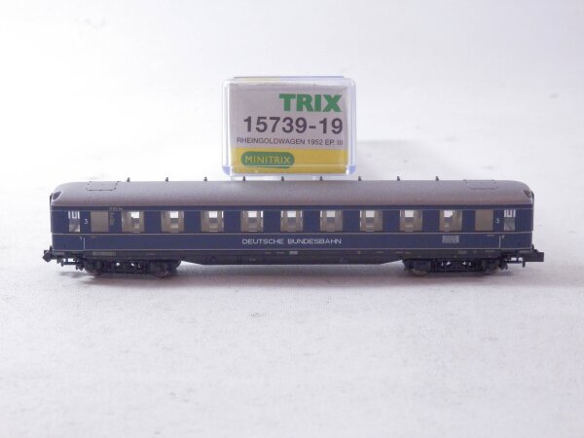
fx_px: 1113
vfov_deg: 22.3
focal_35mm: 66
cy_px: 219
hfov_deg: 29.4
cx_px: 292
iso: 1000
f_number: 4.4
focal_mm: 11.9
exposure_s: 1/160
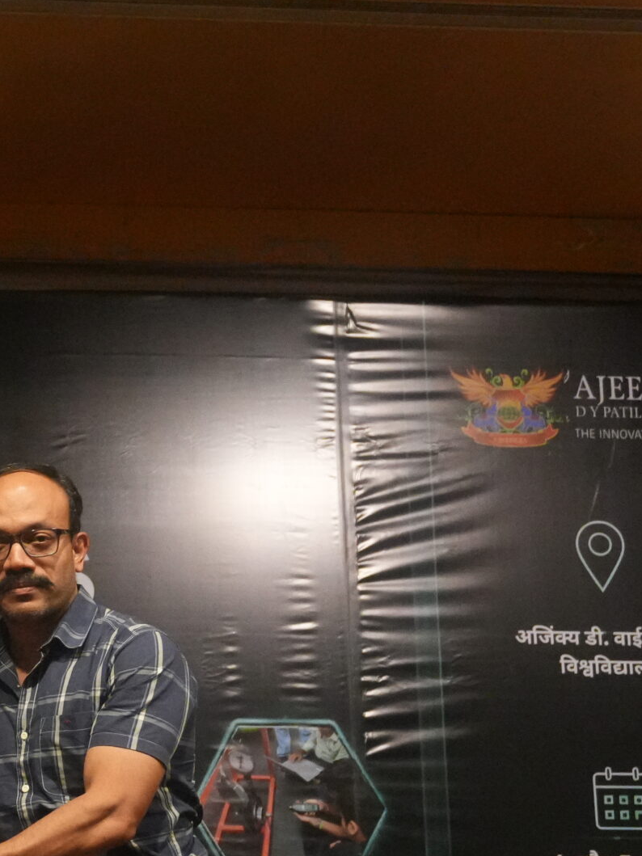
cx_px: -195
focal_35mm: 94
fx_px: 2329
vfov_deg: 20.7
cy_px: 622
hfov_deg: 15.0
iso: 6400
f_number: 4.5
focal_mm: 27
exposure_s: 1/160
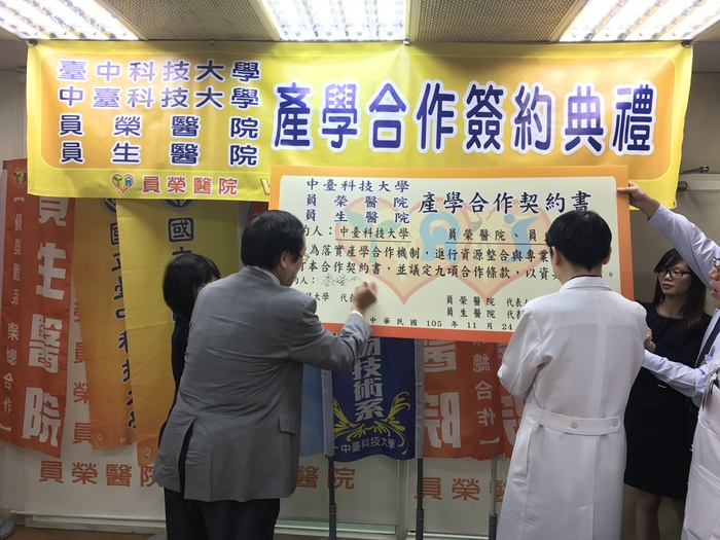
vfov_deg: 49.7
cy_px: 270
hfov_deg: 63.4
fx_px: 582
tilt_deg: -2.9
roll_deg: -1.8
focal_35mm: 28
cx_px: 360
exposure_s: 1/30
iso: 20
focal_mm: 3.99
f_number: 1.8
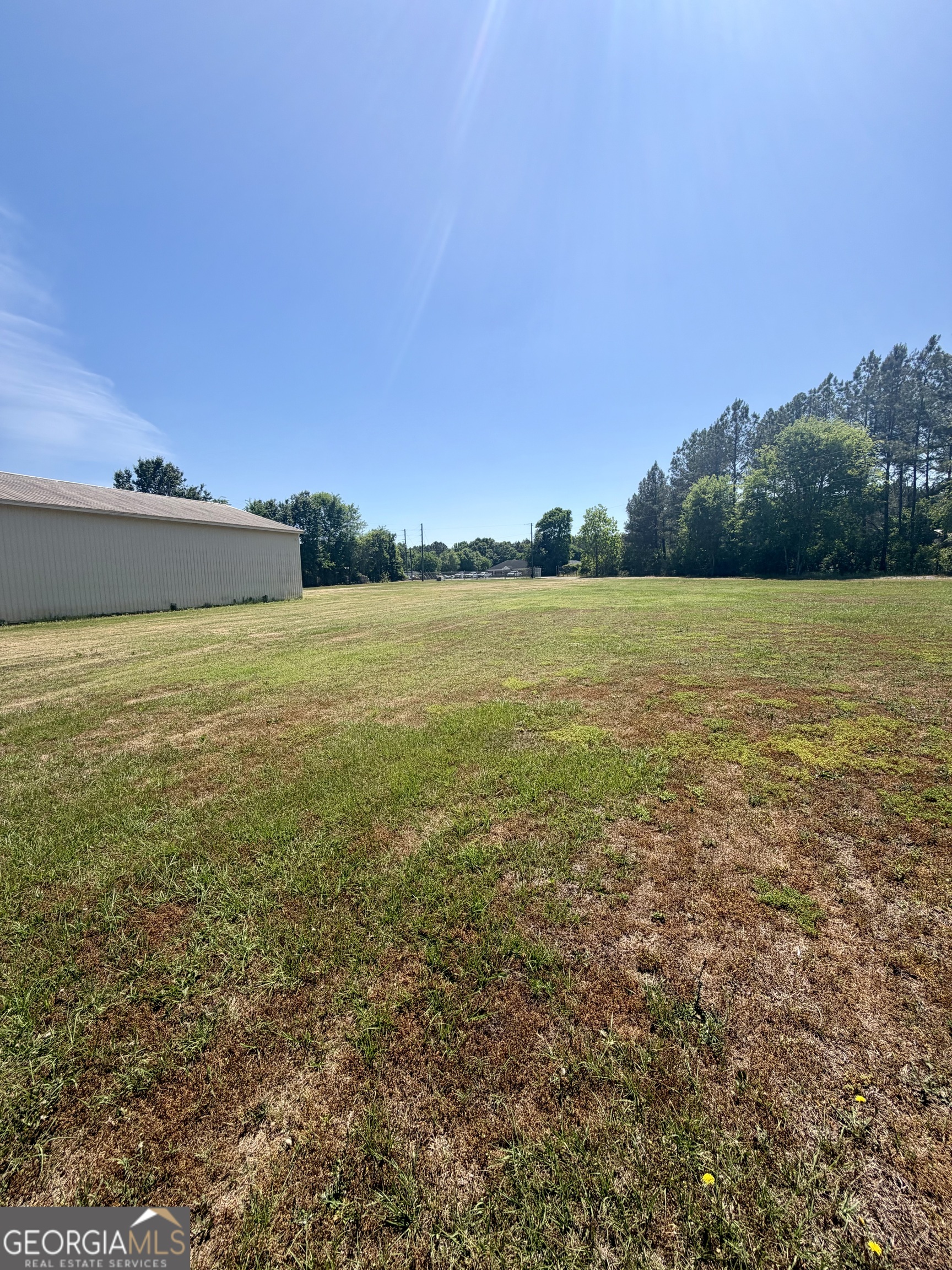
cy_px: 635
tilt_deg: -6.4
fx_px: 513
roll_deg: -0.1
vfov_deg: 102.1
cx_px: 476
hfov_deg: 85.7
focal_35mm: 14
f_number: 2.2
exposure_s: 1/970
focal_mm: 2.22
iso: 20
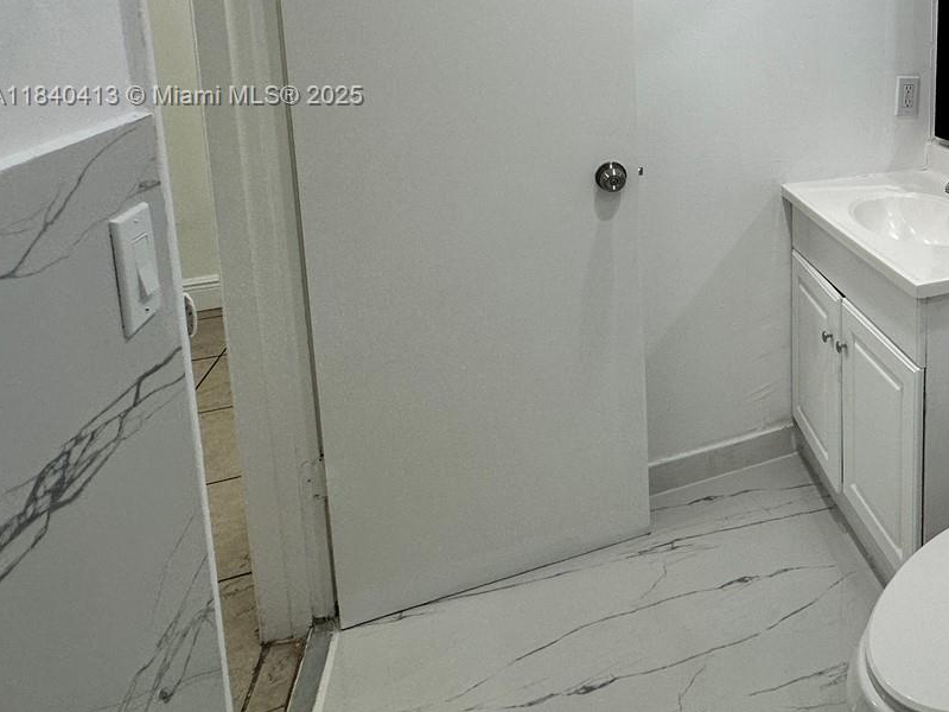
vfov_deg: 45.9
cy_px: 97
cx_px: 932
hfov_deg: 51.8
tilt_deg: -7.8
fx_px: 768
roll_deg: -1.6
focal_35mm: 28
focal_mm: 2.22
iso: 80
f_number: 2.2
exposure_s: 1/120
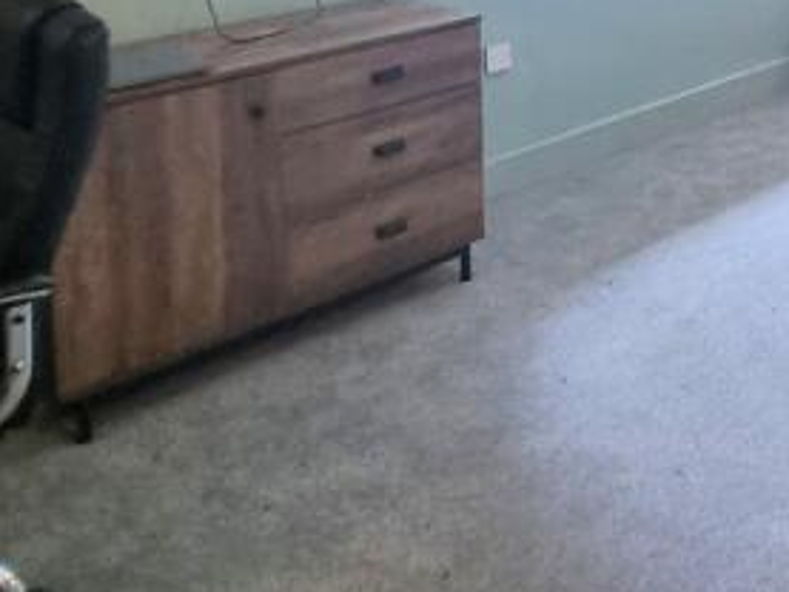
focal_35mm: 48
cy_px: -194
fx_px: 1095
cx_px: 931
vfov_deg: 25.7
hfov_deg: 33.0
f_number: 2.2
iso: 320
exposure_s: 1/33
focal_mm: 2.2
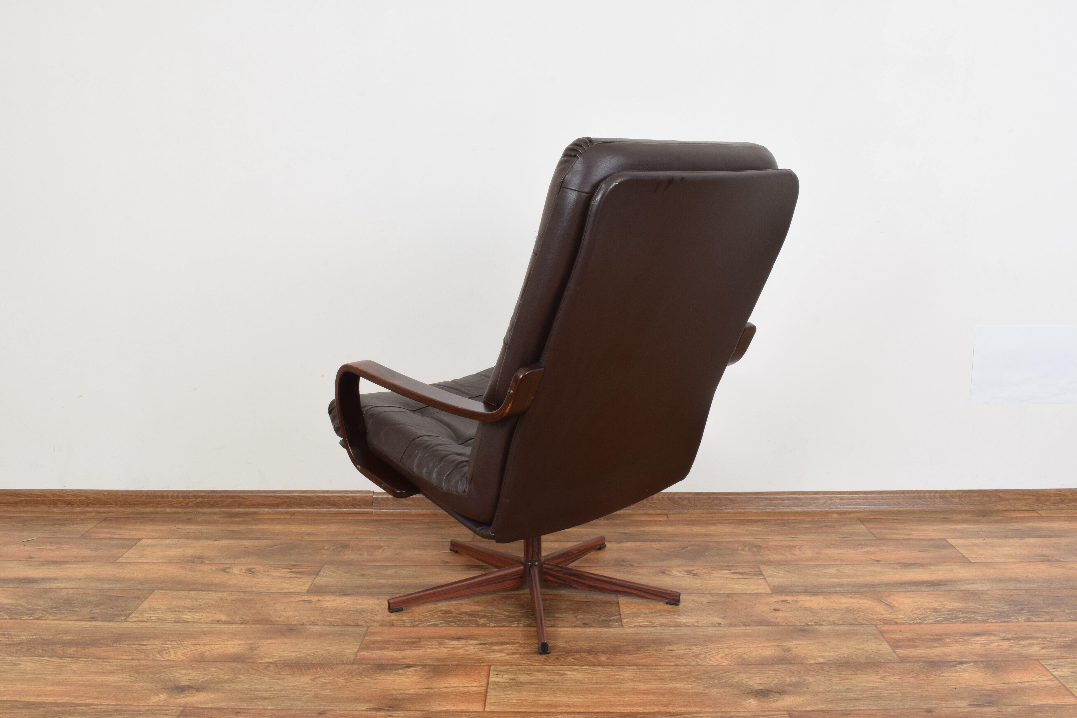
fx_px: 987
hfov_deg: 57.2
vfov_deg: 40.0
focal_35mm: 33
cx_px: 538
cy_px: 359
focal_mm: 22
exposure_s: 5
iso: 100
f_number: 25
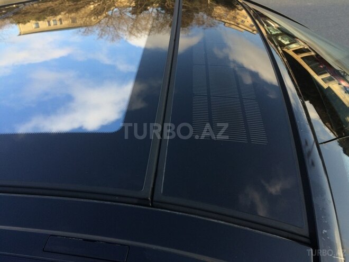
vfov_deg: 48.2
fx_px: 292
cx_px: 174
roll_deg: +10.5
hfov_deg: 61.7
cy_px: 131
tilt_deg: -38.5
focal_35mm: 29
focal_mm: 4.15
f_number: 2.2
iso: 32
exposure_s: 1/328
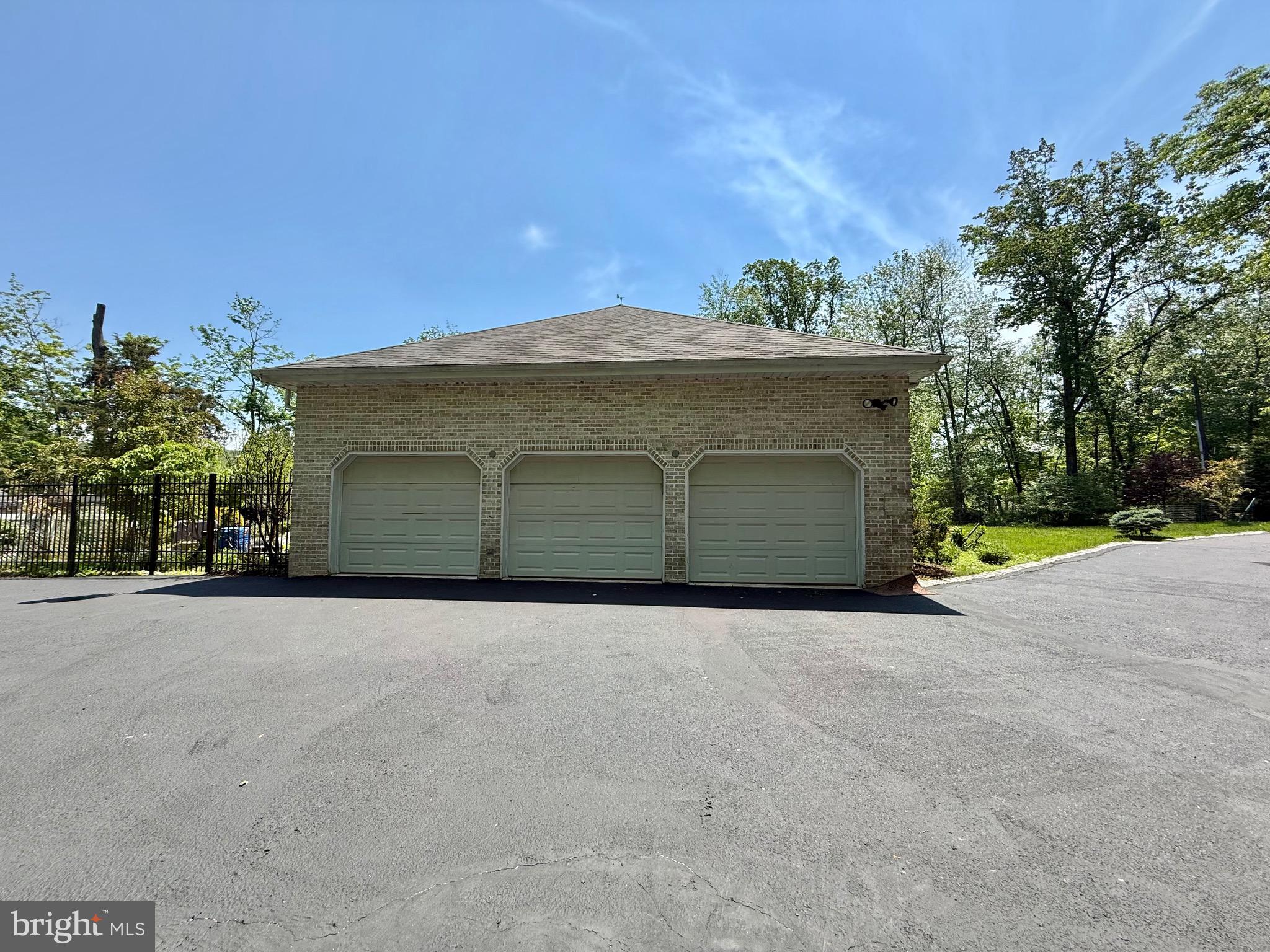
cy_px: 476
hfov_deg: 102.1
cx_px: 635
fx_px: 514
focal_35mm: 14
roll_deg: -1.4
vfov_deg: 85.7
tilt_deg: +3.7
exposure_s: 1/1125
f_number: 2.2
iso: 50
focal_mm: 2.22
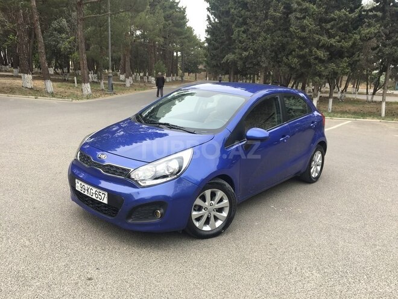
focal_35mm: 29
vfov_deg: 48.2
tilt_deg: -11.2
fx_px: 333
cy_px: 150
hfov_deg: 61.7
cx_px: 199
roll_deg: -3.1
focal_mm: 4.15
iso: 25
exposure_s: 1/516
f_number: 2.2
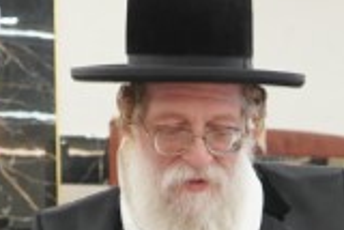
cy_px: 357
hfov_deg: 16.2
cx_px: 260
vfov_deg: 10.5
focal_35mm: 126
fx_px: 1205
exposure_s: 1/160
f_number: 4
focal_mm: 28
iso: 1600
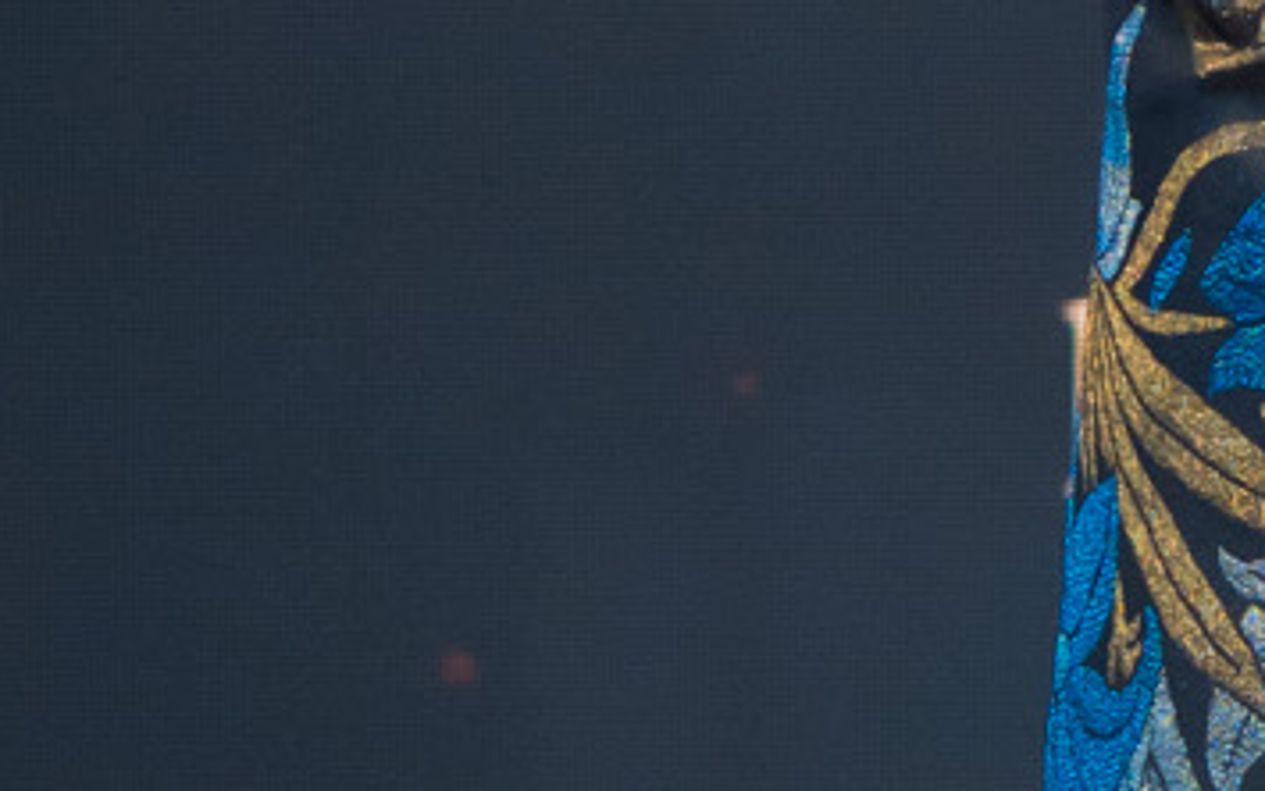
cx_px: 3490
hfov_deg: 3.1
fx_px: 22757
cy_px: -845
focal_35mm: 660
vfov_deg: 2.0
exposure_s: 1/400
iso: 800
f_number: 2.8
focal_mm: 76
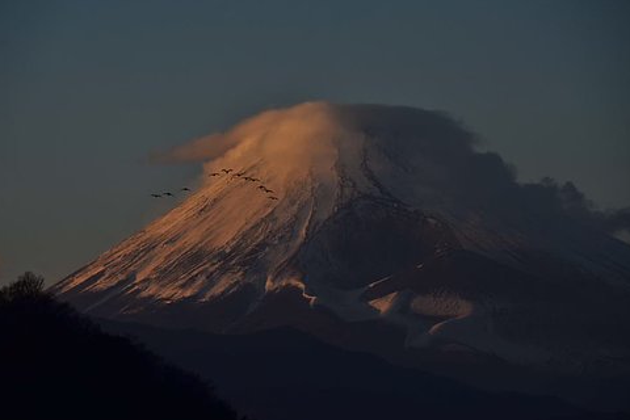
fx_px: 5600
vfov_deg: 4.3
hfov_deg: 6.4
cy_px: 201
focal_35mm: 320
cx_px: 308
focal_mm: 200
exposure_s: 1/200
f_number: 8
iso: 220
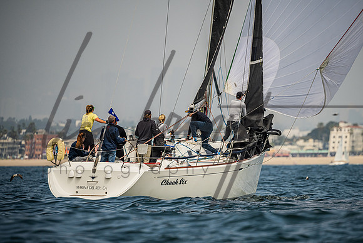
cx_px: 199
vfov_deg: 3.1
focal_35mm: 441
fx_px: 4448
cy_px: 132
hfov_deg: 4.7
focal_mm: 400
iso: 360
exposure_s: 1/4000
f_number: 5.6
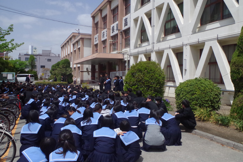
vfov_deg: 43.6
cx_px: 122
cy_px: 81
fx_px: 202
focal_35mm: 30
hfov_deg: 61.9
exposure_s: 1/6000
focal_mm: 20
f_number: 10
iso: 3200
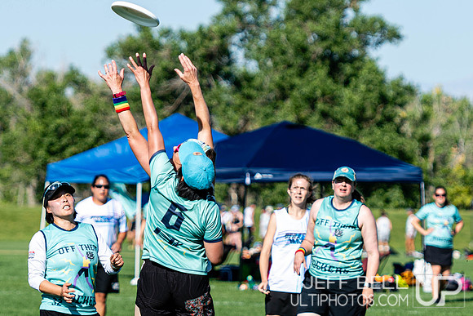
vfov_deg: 3.6
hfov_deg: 5.4
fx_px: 4984
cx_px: 235
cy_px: 251
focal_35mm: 379
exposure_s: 1/1600
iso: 100
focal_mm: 130
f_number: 3.2
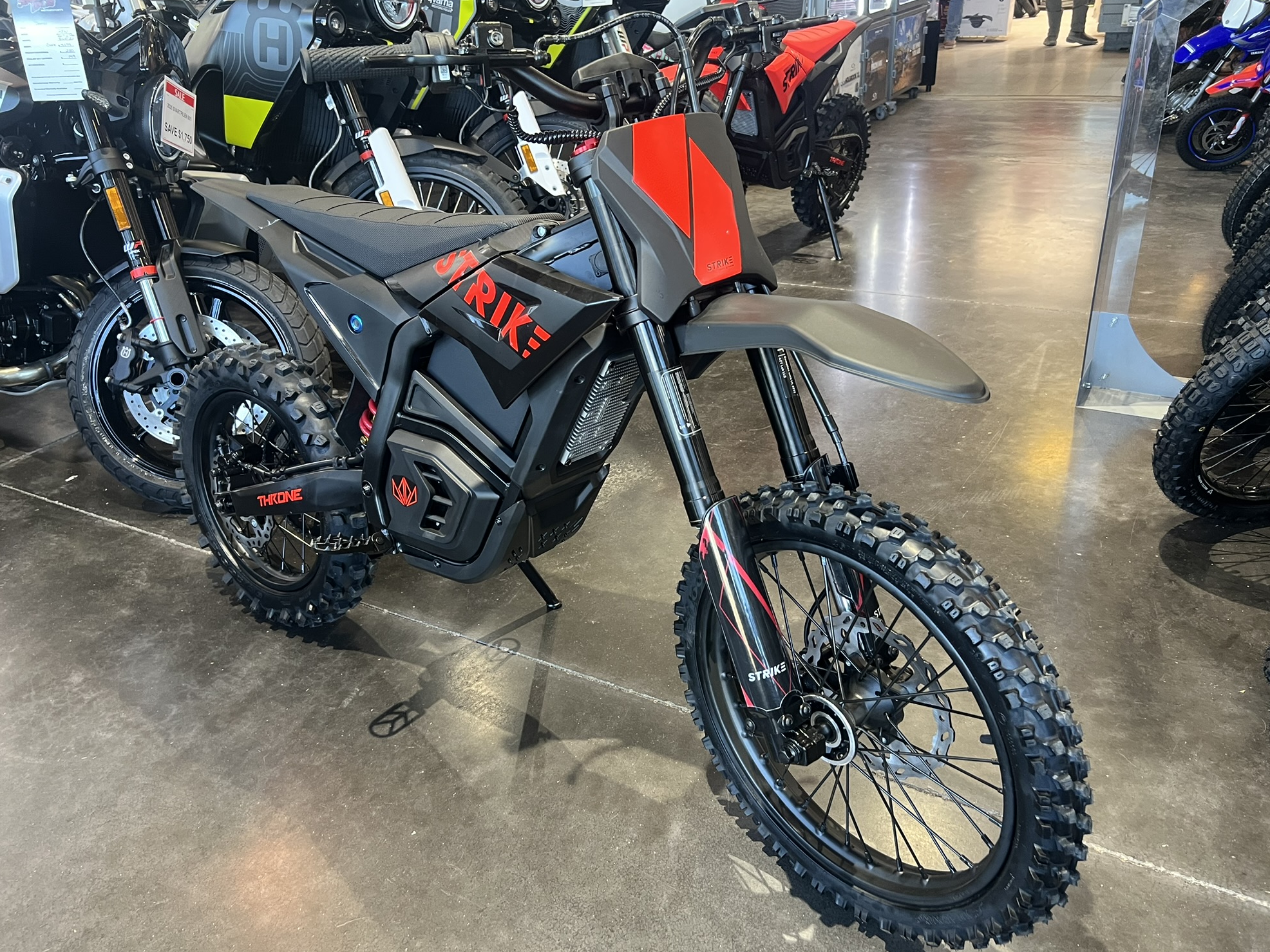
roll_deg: +4.8
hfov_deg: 65.3
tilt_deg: -27.7
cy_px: 465
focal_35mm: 27
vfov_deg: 51.3
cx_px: 627
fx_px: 991
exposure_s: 1/60
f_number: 1.5
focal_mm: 5.7
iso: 250
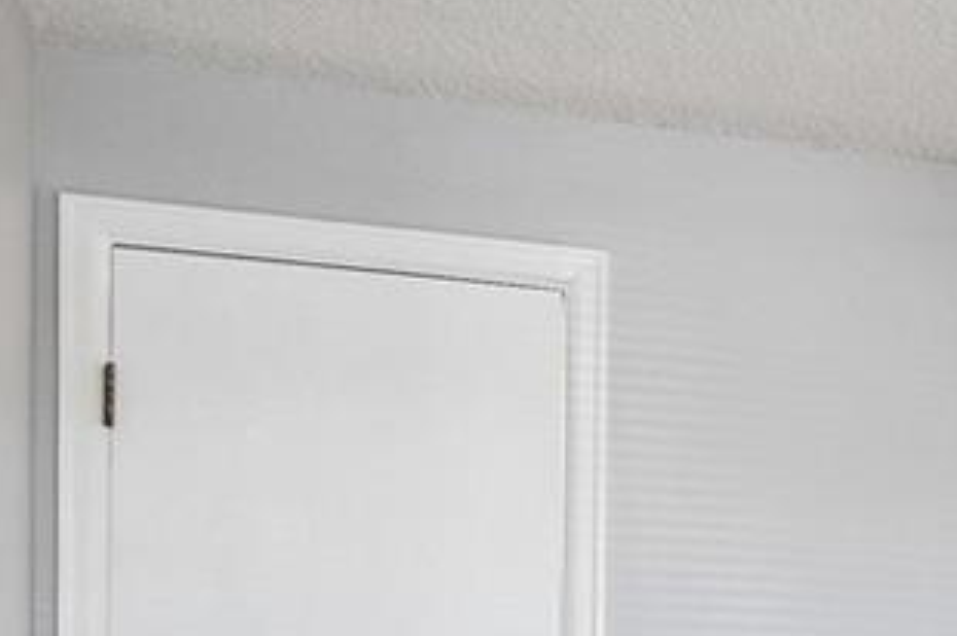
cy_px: 1003
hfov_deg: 17.2
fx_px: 2470
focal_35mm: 93
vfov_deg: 13.6
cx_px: 1803
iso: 400
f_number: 8
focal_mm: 12
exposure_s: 1/5
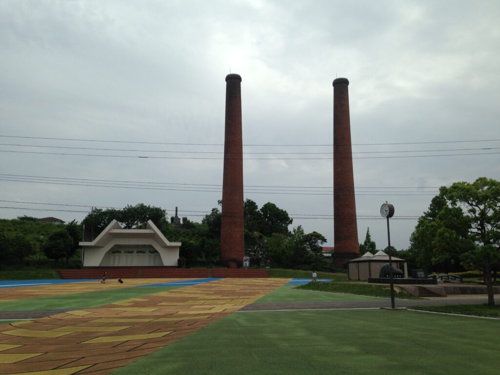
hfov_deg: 55.4
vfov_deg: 42.9
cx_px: 250
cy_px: 188
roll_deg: -1.5
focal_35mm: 33
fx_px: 477
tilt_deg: +11.6
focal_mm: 4.12
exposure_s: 1/2262
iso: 50
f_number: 2.4
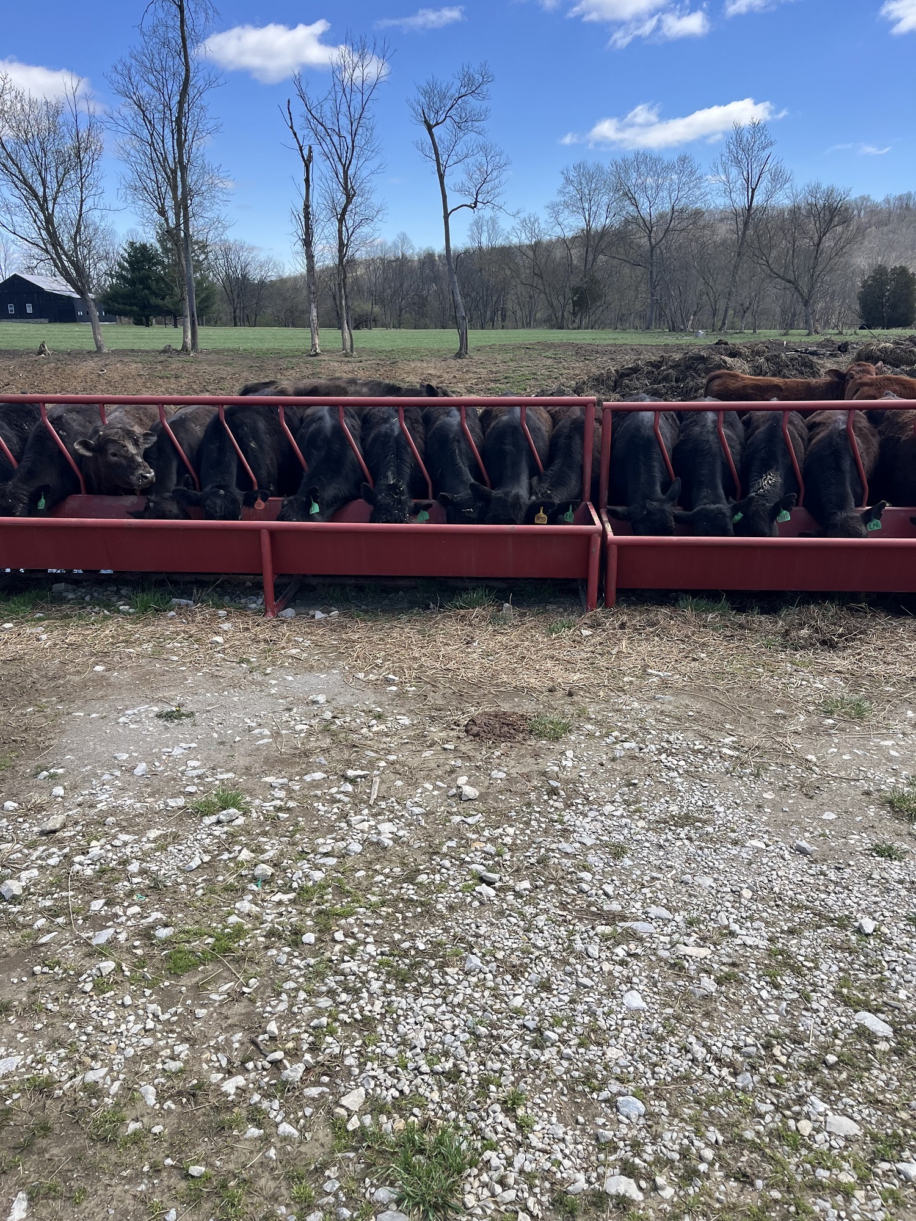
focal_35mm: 26
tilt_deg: -16.7
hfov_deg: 53.1
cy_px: 610
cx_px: 458
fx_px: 917
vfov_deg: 67.3
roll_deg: +1.7
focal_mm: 5.1
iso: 50
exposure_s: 1/1355
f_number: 1.6
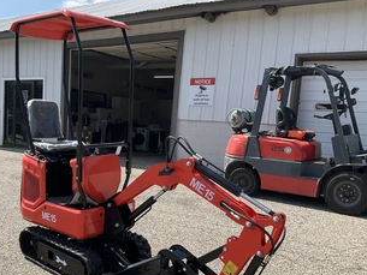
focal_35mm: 38
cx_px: 129
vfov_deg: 37.5
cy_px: 173
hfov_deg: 48.3
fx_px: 403
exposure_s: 1/1279
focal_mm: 3
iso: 25
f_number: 1.8
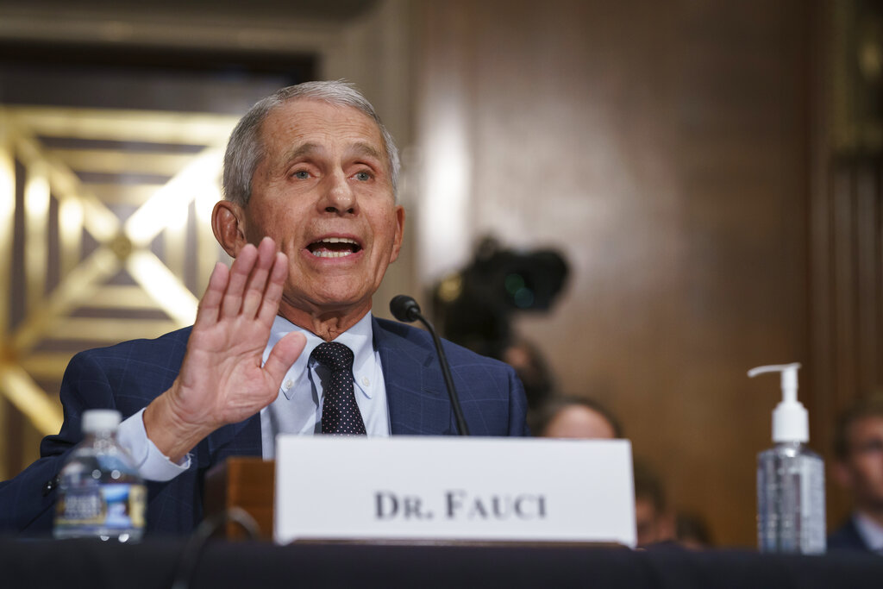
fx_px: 3311
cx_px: 442
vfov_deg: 10.2
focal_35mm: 135
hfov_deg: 15.2
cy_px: 294
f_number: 4
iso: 3200
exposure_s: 1/250
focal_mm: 135
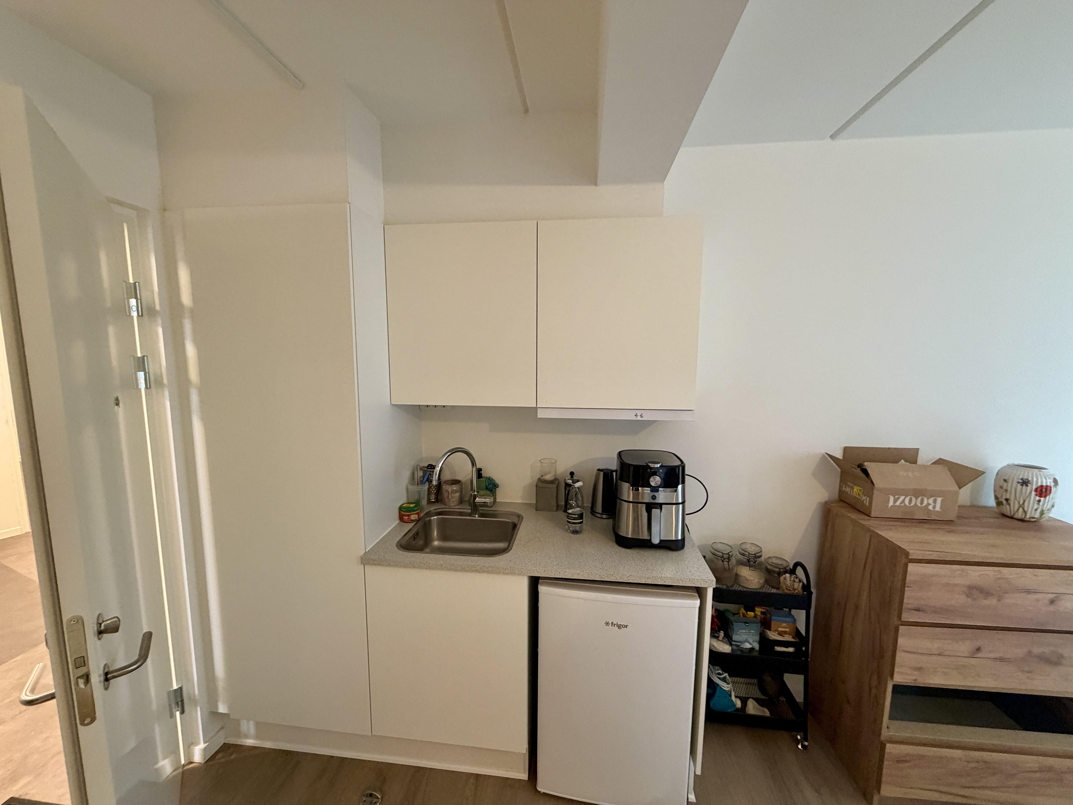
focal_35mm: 14
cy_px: 402
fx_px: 434
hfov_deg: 102.1
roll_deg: -0.1
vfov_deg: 85.7
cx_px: 536
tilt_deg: -7.3
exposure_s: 1/50
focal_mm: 2.22
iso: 320
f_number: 2.2
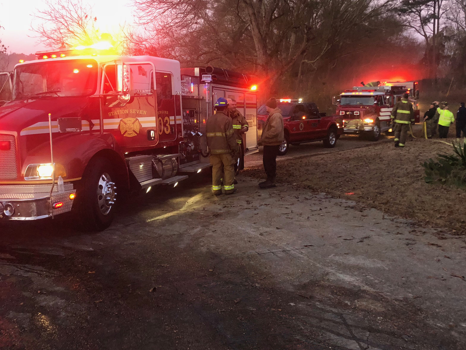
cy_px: 126
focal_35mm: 36
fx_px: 485
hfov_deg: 51.4
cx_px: 233
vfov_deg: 39.3
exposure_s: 1/15
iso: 64
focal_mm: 3.99
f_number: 1.8
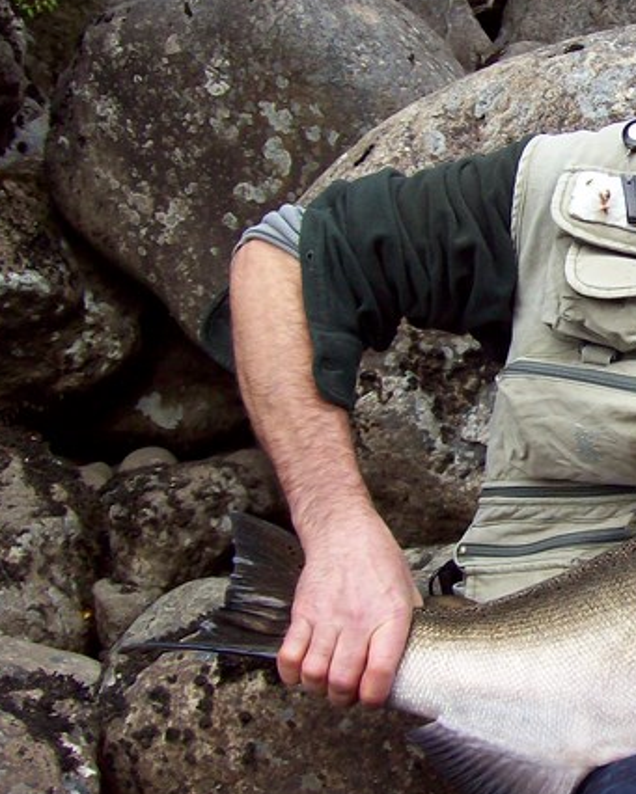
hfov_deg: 21.8
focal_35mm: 66
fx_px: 1552
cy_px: 333
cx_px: 720
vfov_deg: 28.7
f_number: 2.7
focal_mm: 6
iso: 80
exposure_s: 1/259
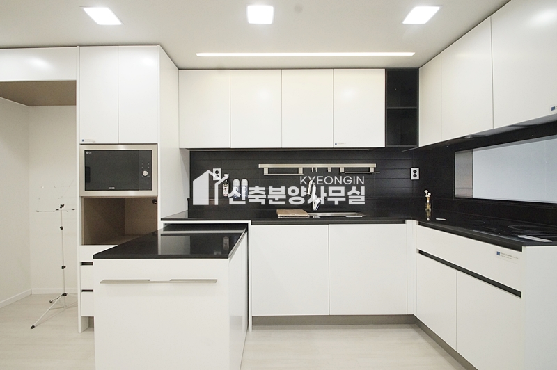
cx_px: 278
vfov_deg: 77.2
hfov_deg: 100.4
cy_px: 185
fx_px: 232
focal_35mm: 15
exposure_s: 1/80
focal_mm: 10
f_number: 9
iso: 1600
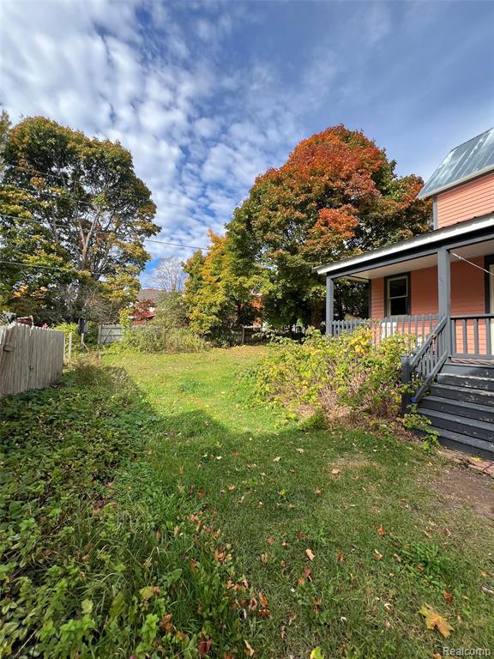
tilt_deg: +2.9
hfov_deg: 89.9
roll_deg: -0.6
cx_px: 247
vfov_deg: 106.2
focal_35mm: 13
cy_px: 330
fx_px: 247
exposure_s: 1/633
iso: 32
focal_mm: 1.57
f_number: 1.8
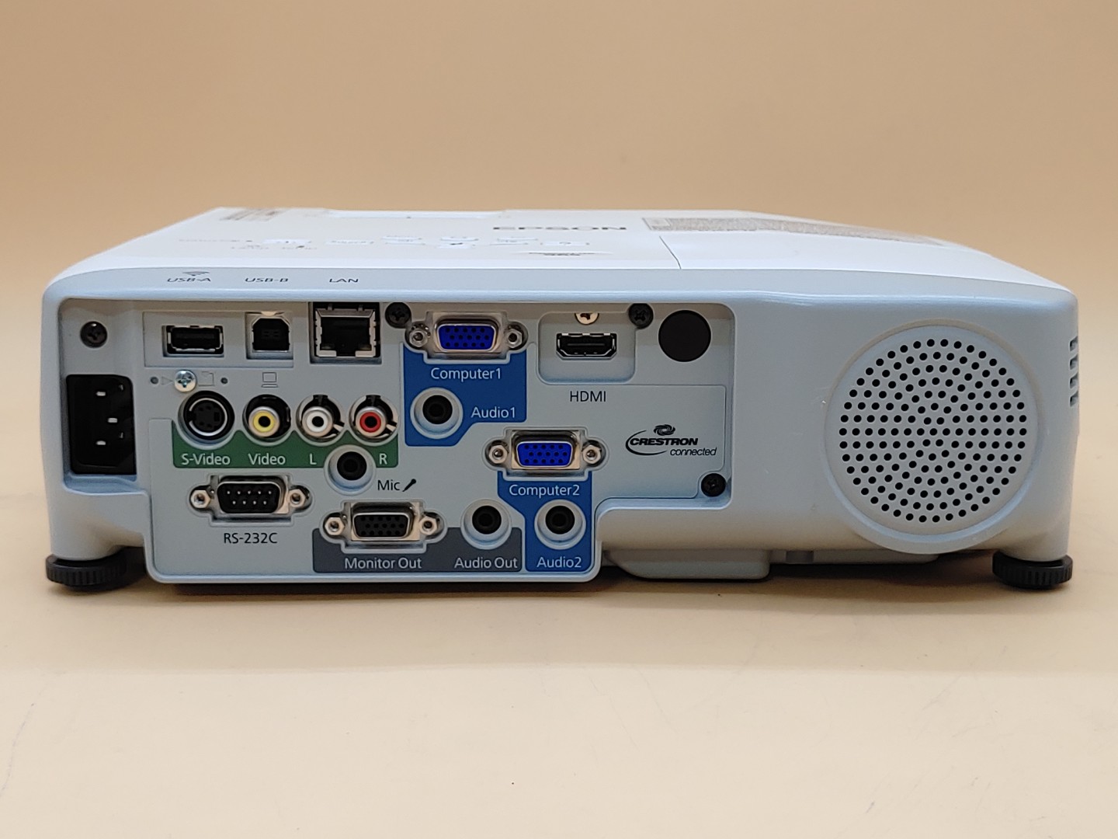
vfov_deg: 29.7
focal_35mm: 49
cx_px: 559
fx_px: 1583
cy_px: 420
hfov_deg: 38.9
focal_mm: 4.36
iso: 50
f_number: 1.8
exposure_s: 1/109
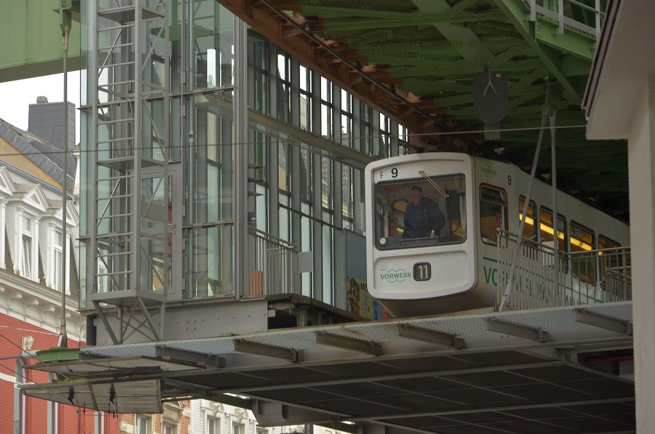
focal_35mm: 158
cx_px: 328
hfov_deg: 13.1
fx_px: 2859
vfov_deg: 8.7
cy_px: 217
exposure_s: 1/80
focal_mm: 105
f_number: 8
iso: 280
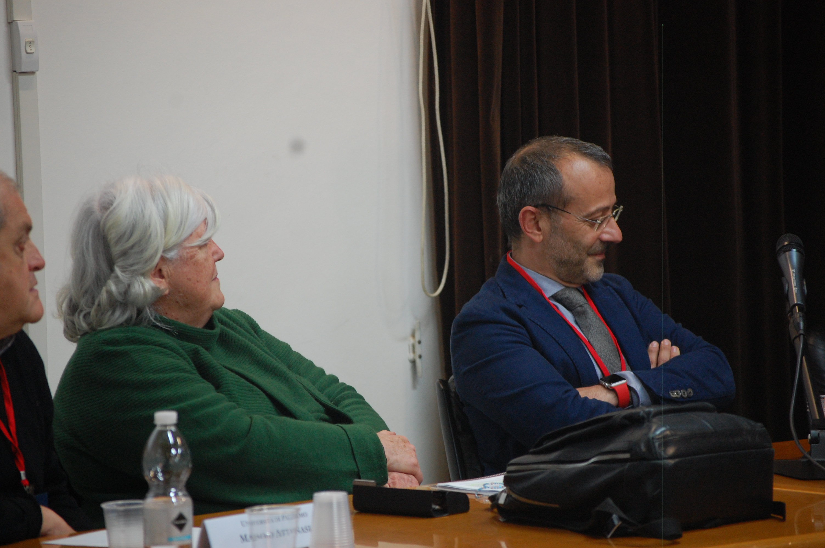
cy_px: 274
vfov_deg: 7.3
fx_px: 4293
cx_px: 412
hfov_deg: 11.0
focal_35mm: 188
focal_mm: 125
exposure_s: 1/30
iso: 800
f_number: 5
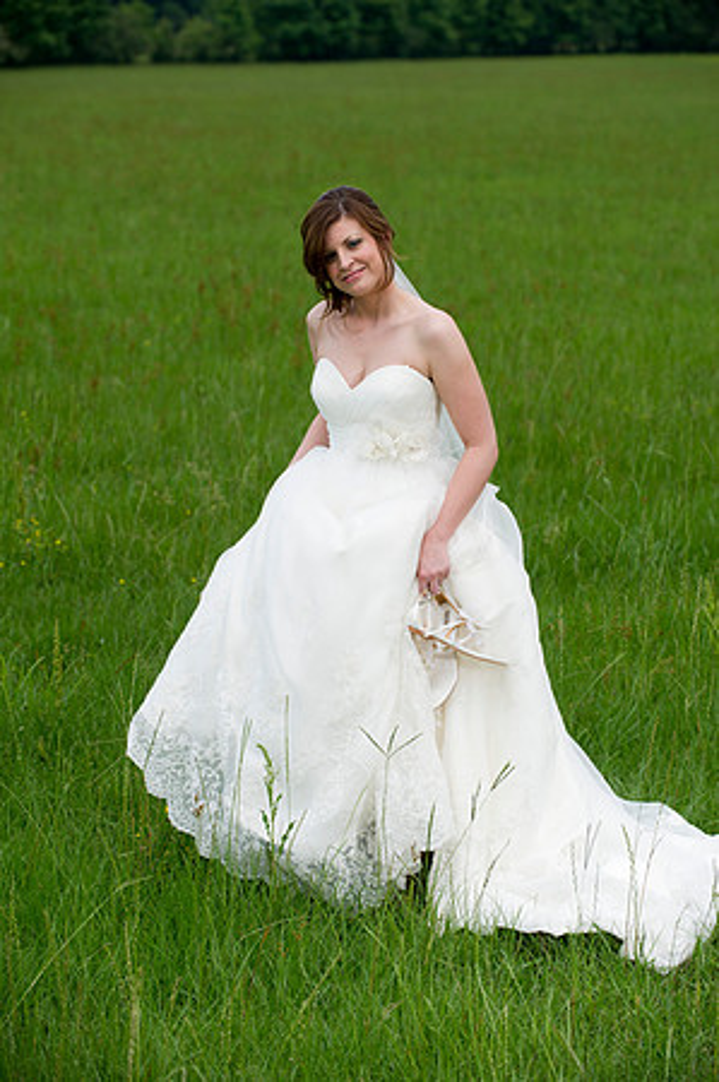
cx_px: 360
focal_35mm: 120
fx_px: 3603
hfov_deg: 11.4
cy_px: 541
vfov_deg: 17.1
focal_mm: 120
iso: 500
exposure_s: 1/1000
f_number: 4.5
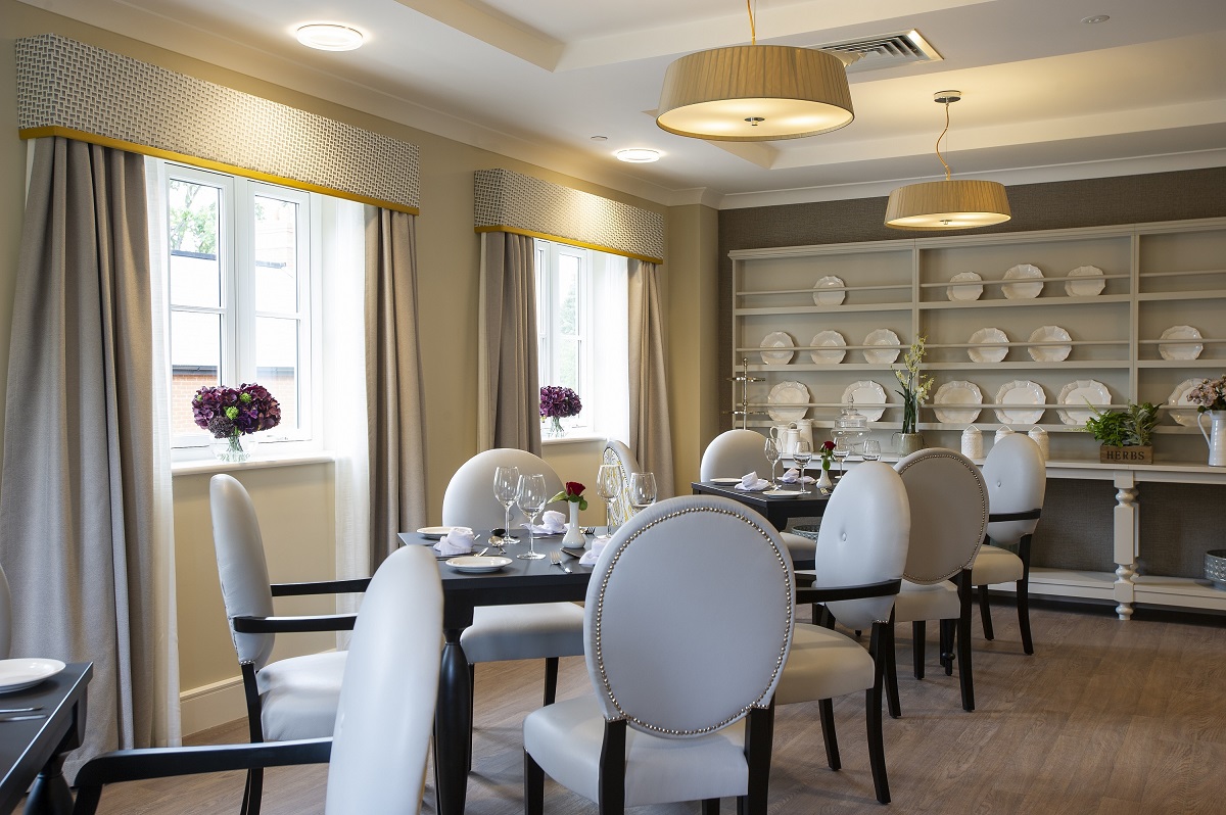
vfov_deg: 37.8
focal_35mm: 35
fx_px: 1191
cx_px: 613
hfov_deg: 54.5
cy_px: 408
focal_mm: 35
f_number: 8
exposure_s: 1/10
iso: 200
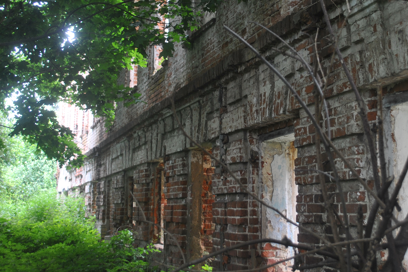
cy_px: 84
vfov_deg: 24.0
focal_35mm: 56
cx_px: 254
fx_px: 635
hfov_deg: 35.4
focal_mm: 24
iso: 200
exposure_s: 1/40
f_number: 4
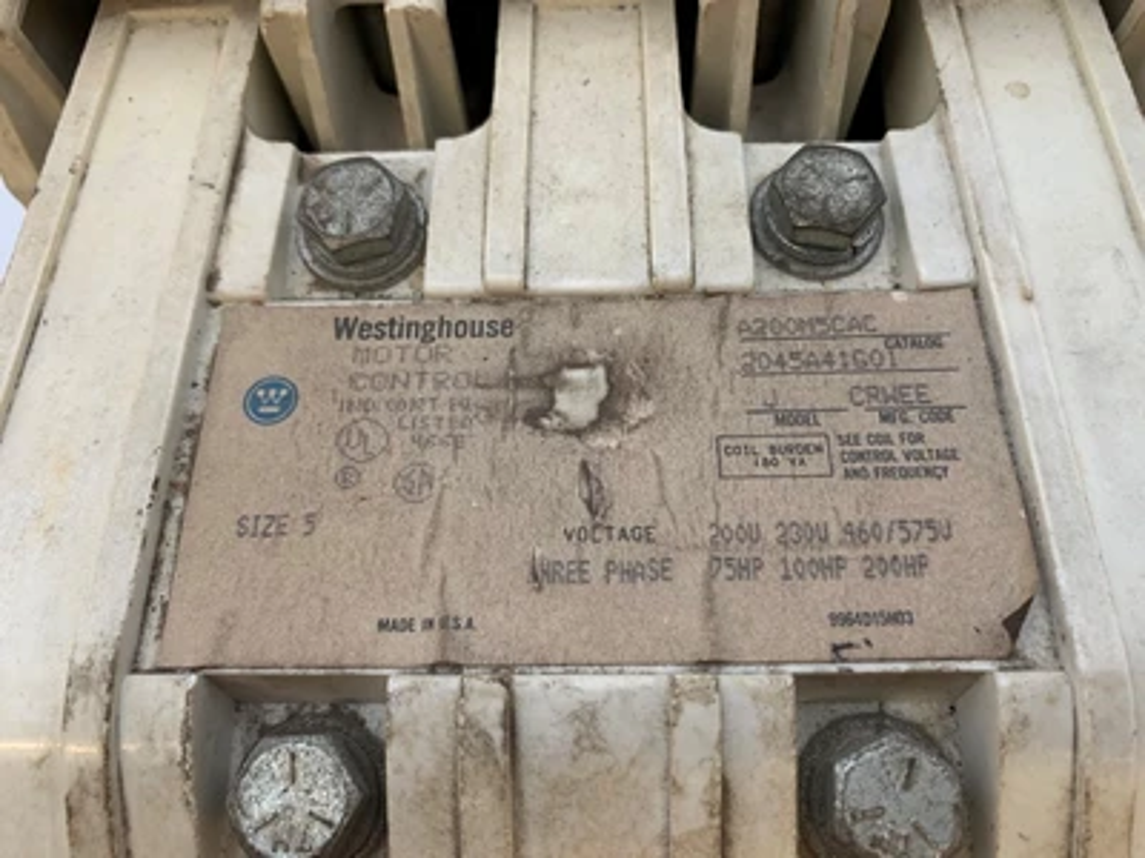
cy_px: 429
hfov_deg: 67.3
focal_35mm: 26
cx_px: 572
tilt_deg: -71.0
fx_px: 860
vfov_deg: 53.1
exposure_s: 1/60
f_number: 1.8
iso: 50
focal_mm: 4.25
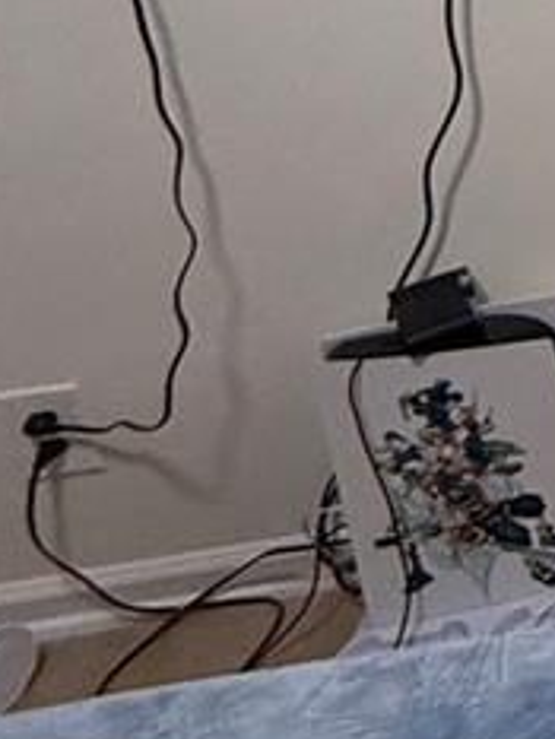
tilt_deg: -18.0
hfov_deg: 13.5
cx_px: 1408
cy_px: -155
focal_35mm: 72
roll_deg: -0.7
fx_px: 1538
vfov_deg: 24.4
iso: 160
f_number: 2.2
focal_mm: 2.22
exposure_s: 1/120
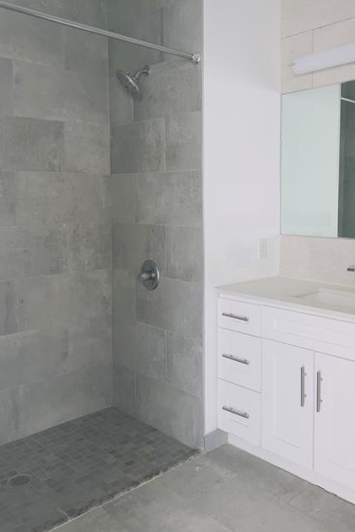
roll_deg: +0.1
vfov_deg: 56.8
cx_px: 226
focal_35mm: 33
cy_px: 217
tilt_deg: -2.6
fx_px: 488
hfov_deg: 39.7
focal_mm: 5.7
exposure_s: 1/60
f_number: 1.5
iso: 400
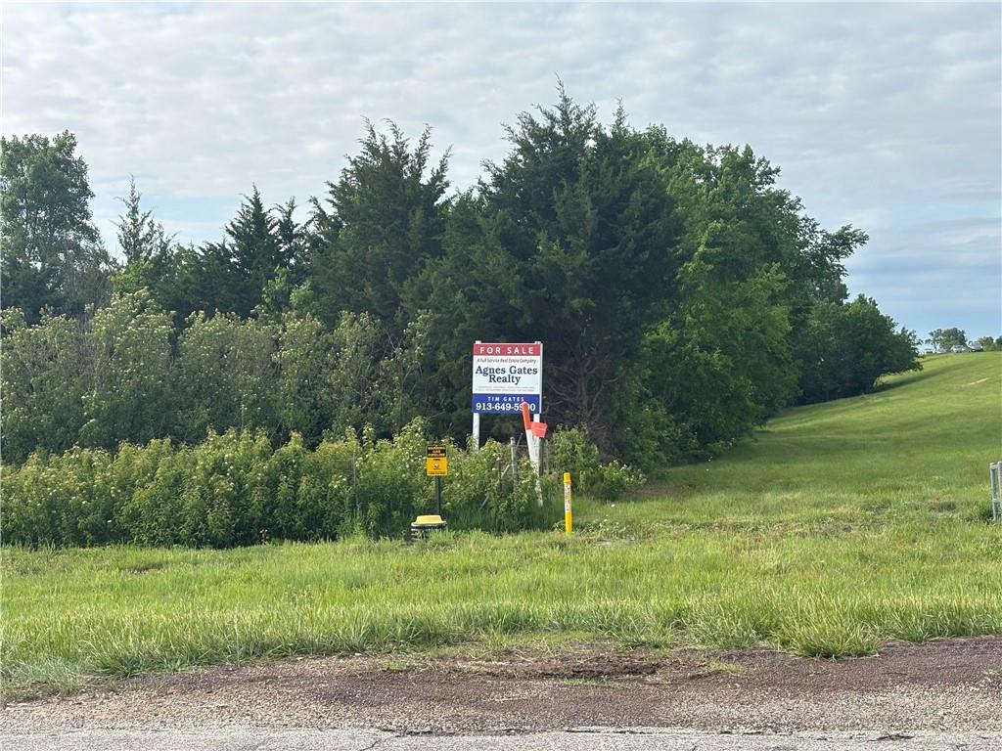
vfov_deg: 28.0
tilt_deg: +0.2
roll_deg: +0.7
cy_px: 376
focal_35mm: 52
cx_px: 501
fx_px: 1505
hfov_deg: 36.8
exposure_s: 1/1812
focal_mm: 5.96
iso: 40
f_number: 1.6
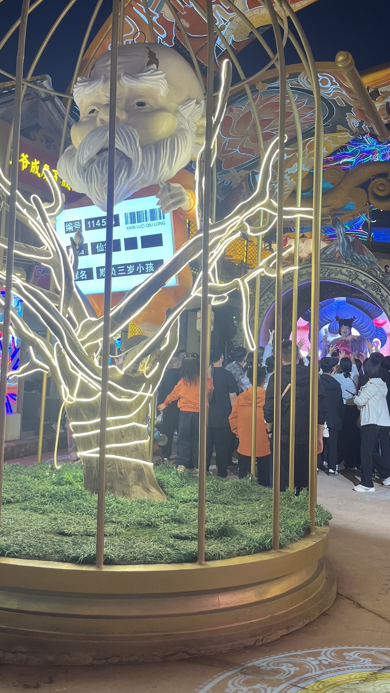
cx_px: 132
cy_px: 265
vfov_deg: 54.7
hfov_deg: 32.6
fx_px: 662
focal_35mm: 36
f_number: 1.6
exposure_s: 1/100
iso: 40
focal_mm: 5.1
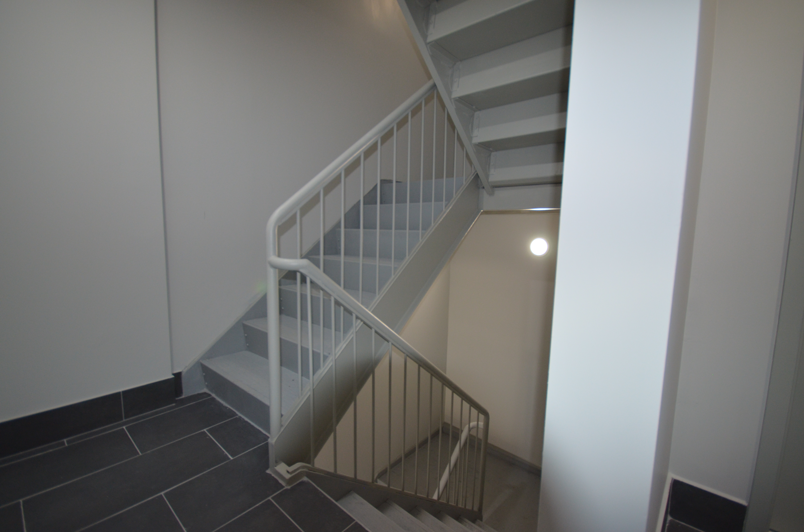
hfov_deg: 100.5
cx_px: 402
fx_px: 334
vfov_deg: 77.1
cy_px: 266
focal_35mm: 15
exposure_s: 1/60
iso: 640
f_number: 4
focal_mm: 10
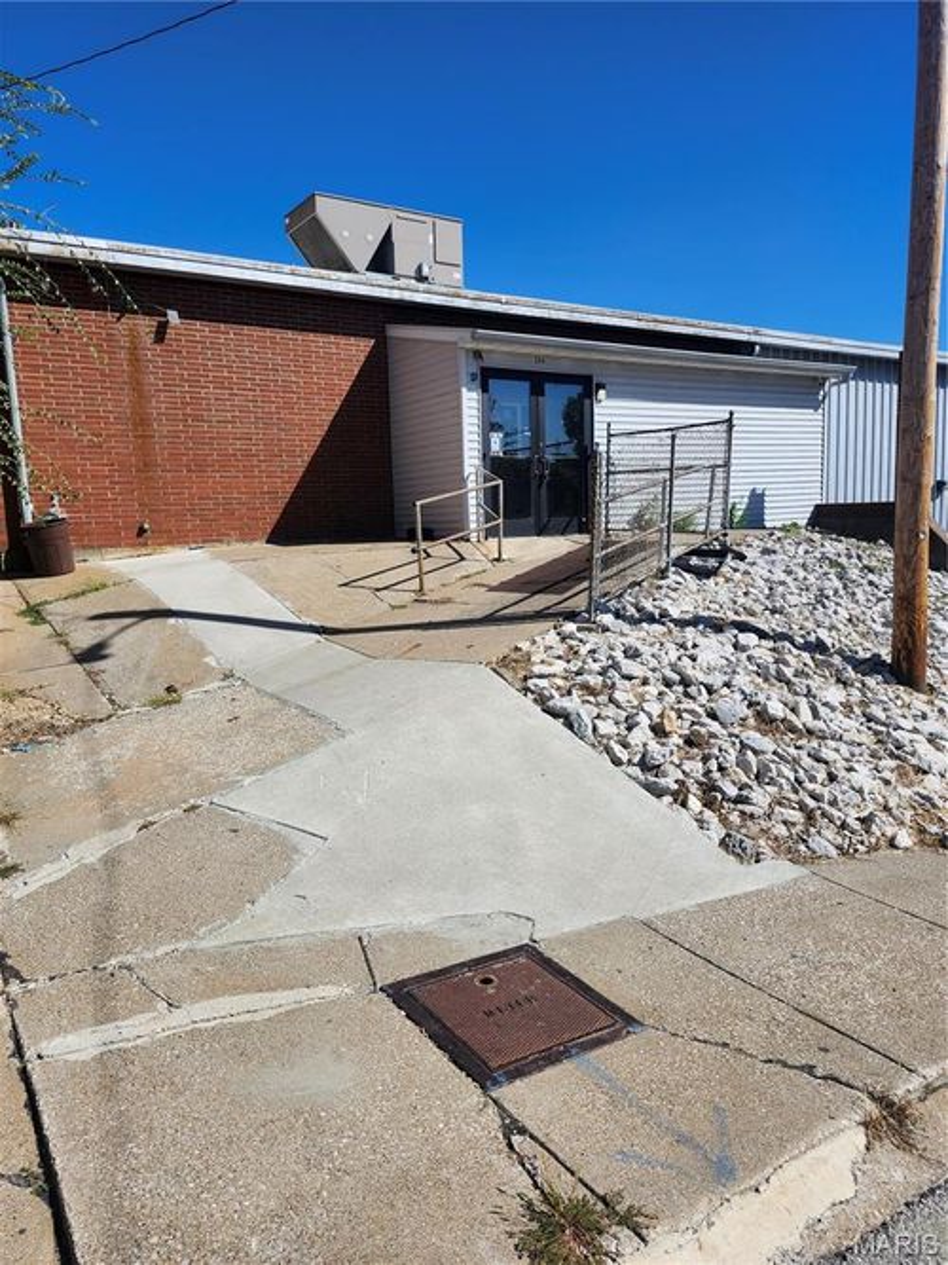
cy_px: 632
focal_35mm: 23
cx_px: 474
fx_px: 840
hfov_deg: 58.9
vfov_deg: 73.9
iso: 25
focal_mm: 5.54
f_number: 1.8
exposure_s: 1/2000
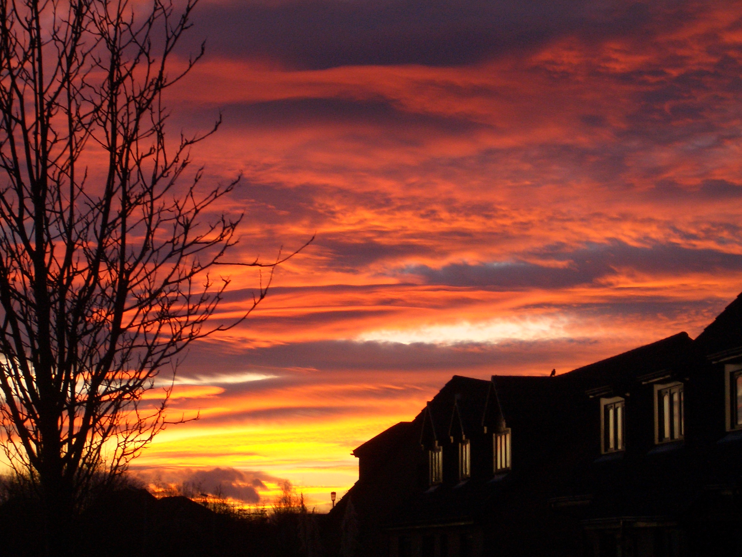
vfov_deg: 14.1
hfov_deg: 18.7
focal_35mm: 105
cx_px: 371
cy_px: 278
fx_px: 2251
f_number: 4.8
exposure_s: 1/80
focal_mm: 17.4
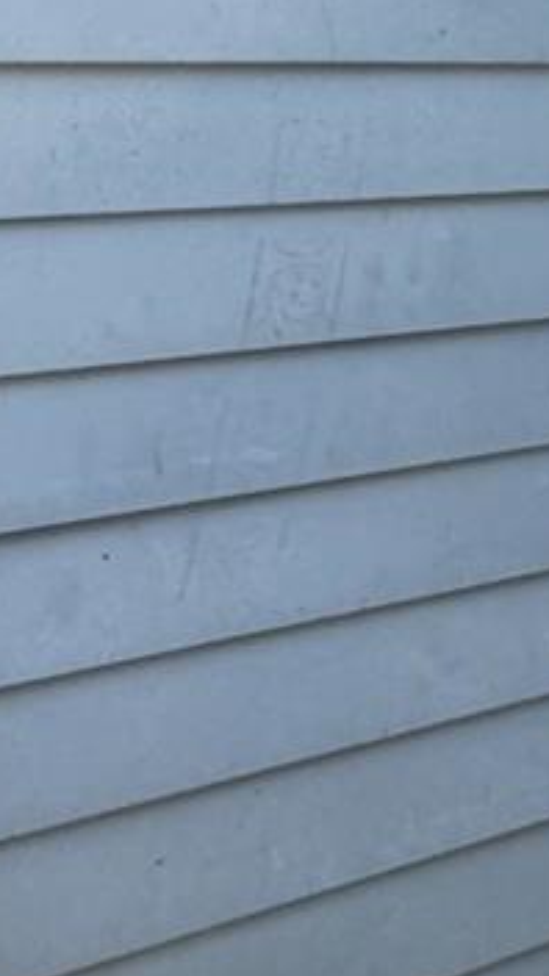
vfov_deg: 31.0
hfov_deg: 16.0
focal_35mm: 65
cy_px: 112
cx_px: 950
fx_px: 1682
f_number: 2.2
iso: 200
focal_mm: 2.22
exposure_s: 1/121
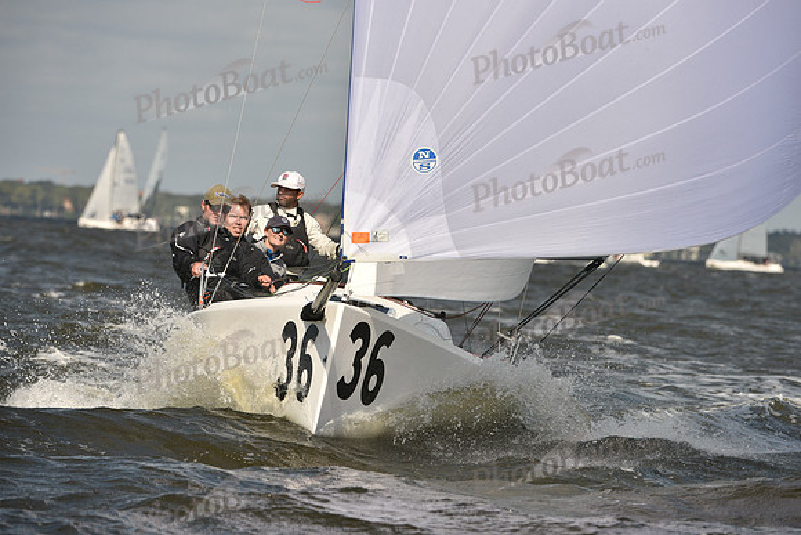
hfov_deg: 6.2
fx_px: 7344
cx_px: 400
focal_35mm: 330
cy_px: 268
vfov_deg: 4.2
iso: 250
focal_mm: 330
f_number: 8
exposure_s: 1/1250
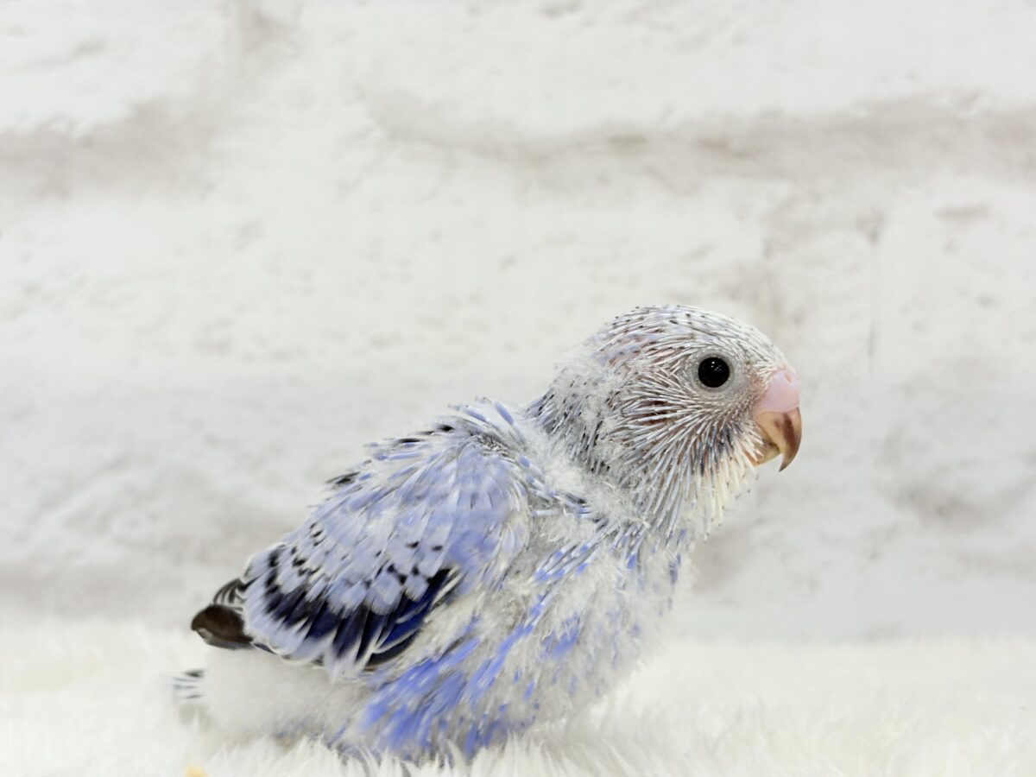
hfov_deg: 36.8
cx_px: 518
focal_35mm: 52
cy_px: 388
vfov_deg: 28.0
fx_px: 1556
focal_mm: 5.96
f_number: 1.6
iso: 32
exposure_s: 1/50
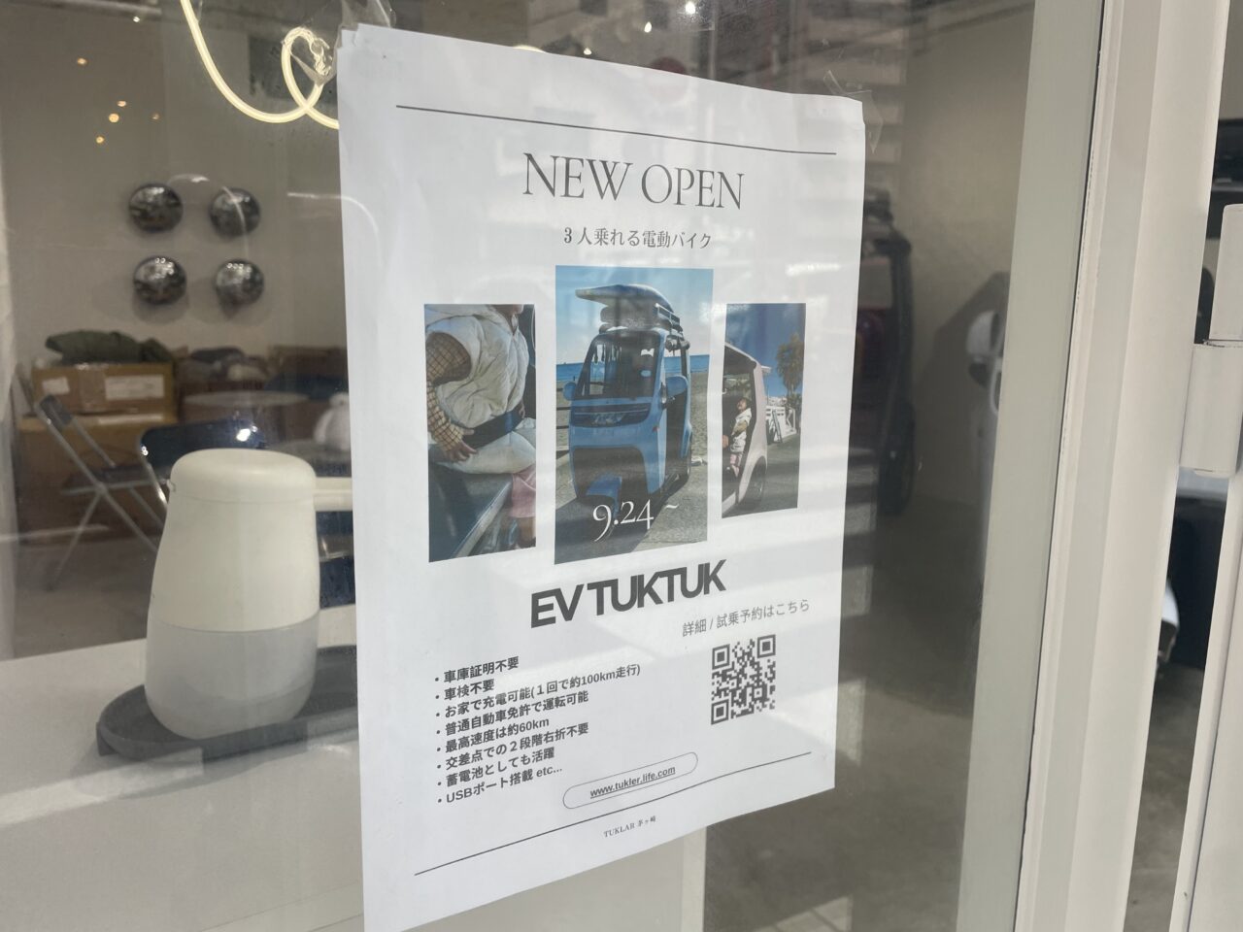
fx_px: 934
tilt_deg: -10.1
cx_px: 622
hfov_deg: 67.3
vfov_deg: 53.1
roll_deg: -1.6
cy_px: 466
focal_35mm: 26
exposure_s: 1/121
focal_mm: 4.2
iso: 32
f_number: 1.6
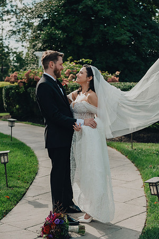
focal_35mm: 70
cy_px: 120
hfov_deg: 19.5
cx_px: 80
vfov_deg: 28.8
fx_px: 464
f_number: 4
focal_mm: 70
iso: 800
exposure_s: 1/4000
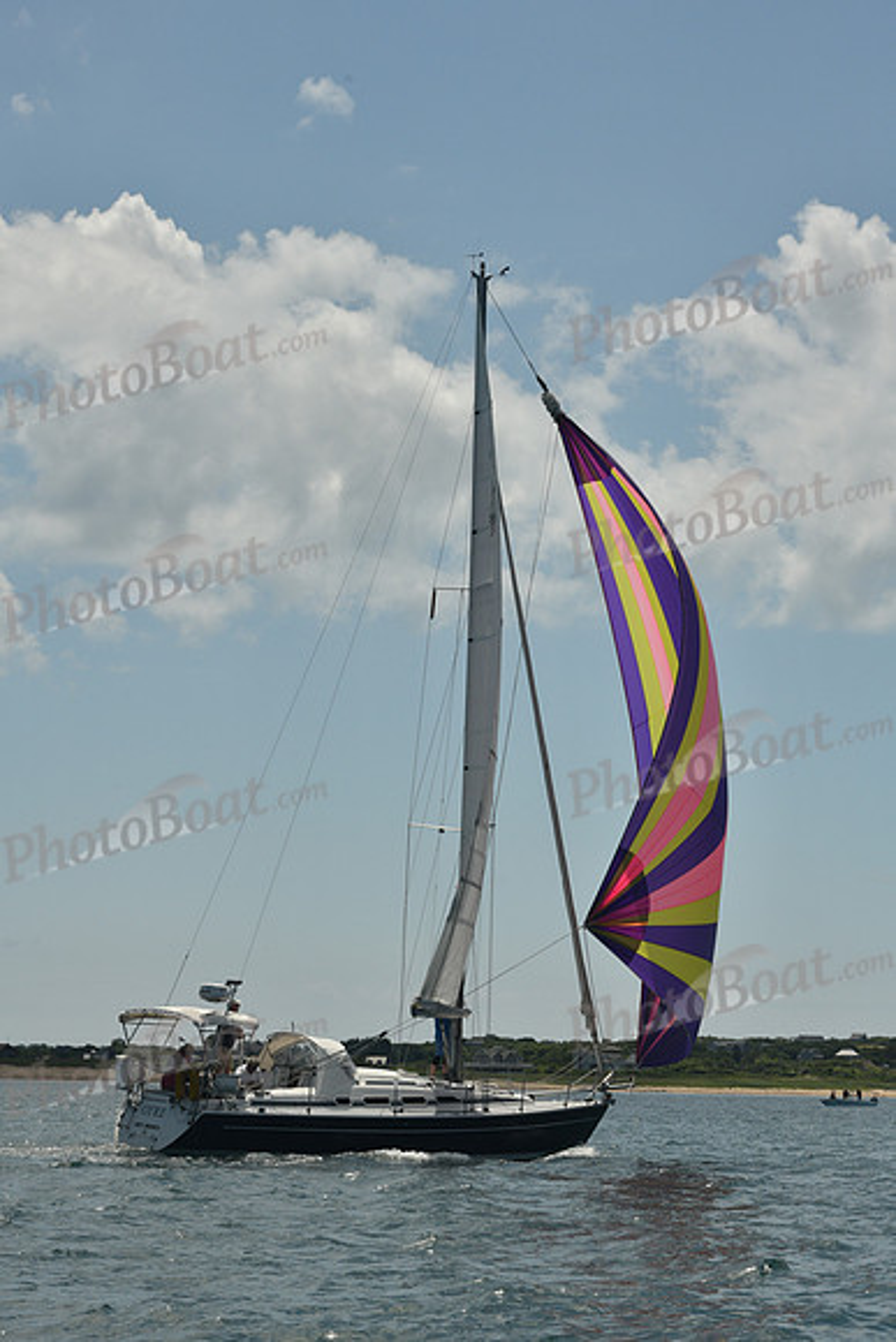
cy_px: 671
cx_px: 448
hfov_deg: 19.5
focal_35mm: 70
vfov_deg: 28.8
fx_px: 2612
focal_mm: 70
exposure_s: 1/640
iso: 320
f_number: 11
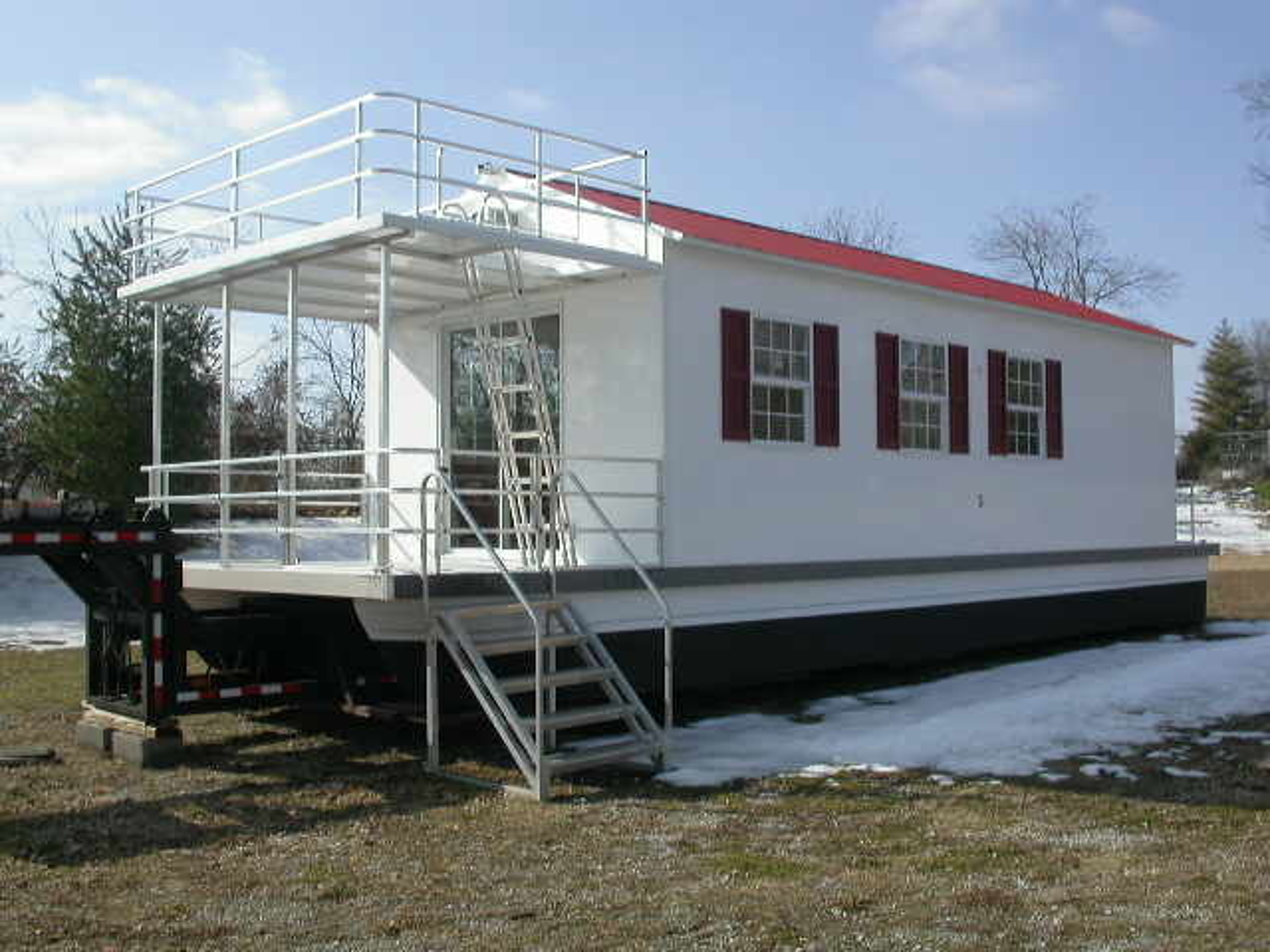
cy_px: 476
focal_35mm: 38
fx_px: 1394
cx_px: 635
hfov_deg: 49.0
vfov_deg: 37.7
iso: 100
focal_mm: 7.85
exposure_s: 1/324
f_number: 7.5
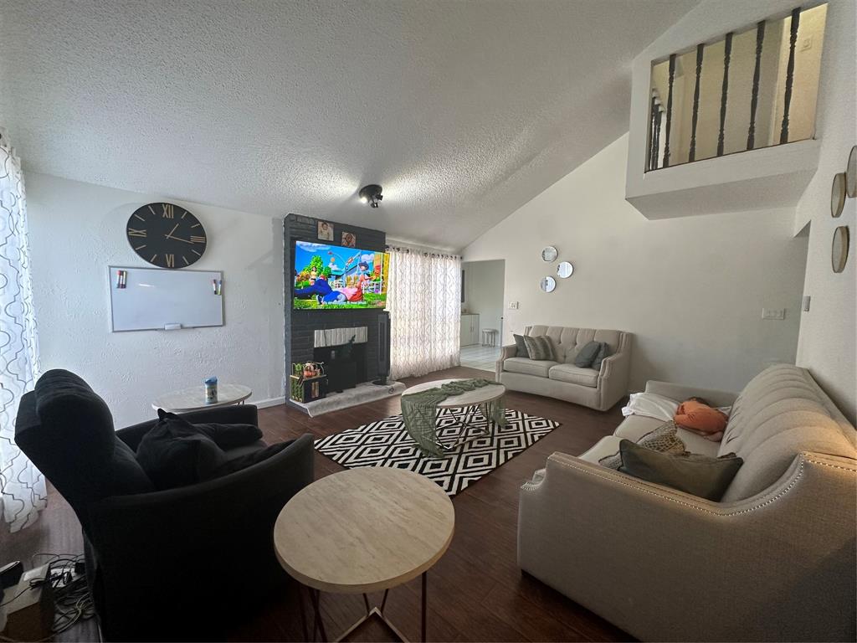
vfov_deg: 85.7
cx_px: 428
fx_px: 347
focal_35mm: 14
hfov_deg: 102.1
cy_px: 322
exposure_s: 1/120
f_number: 2.2
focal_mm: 2.22
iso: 250
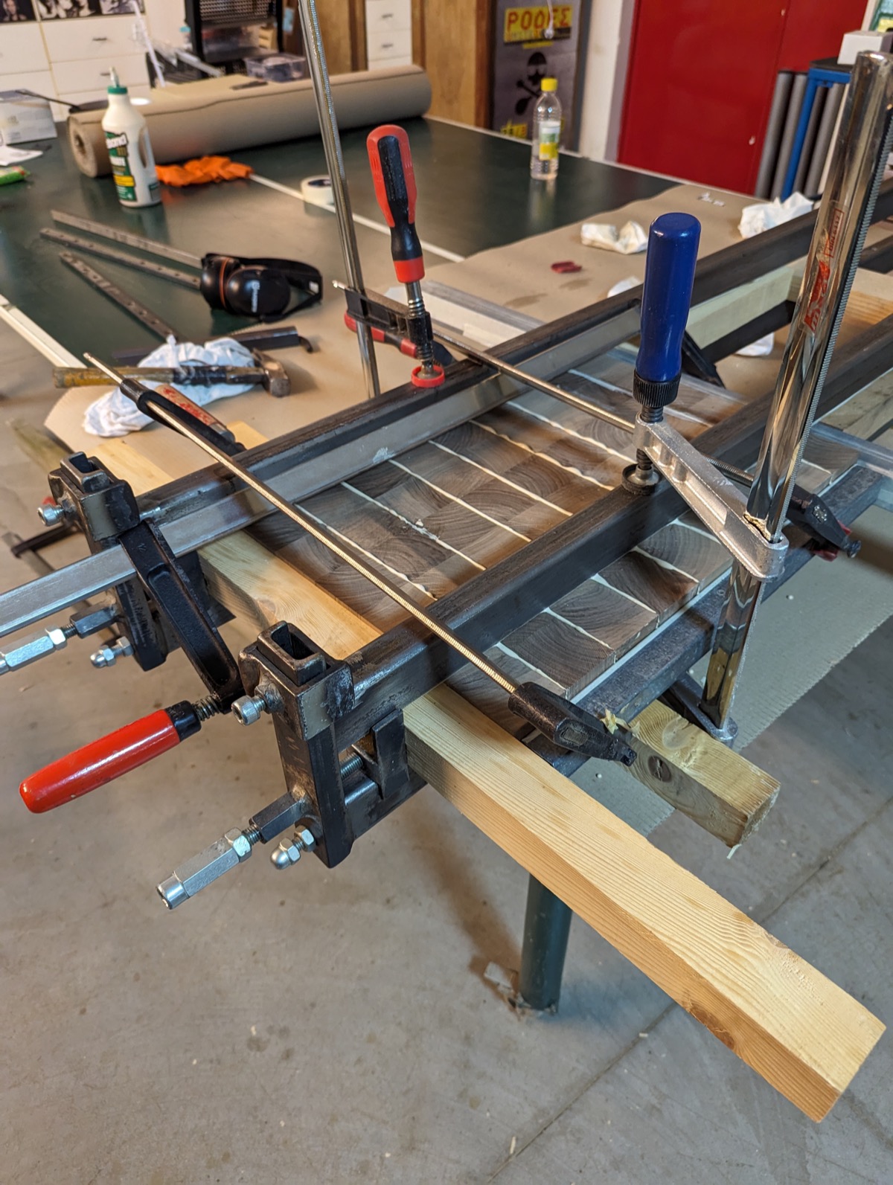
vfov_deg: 71.5
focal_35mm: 24
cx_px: 446
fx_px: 823
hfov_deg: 57.0
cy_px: 592
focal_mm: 6.81
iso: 656
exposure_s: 1/100
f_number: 1.85
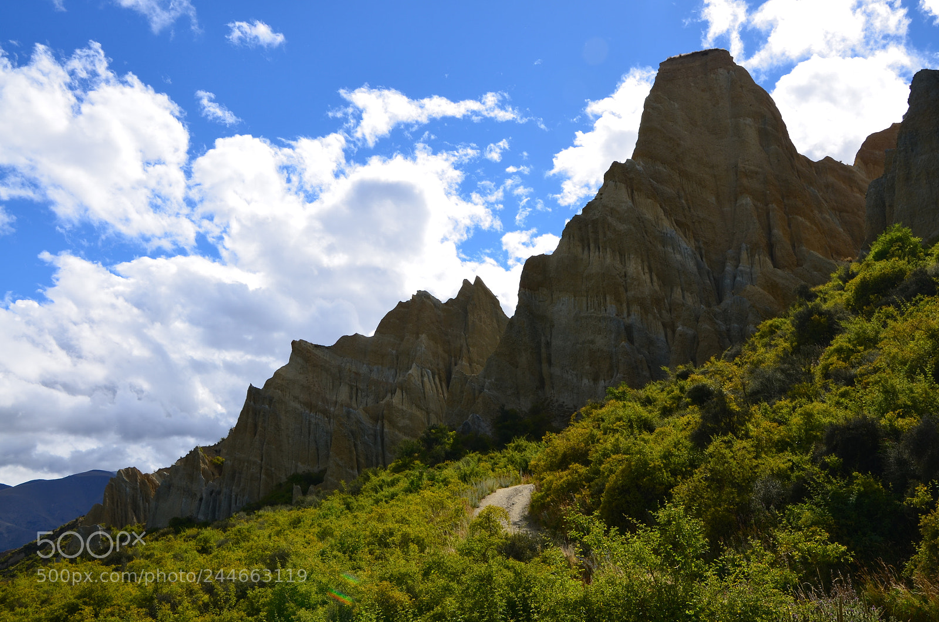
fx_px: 976
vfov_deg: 35.3
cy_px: 311
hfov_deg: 51.4
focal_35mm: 38
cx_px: 470
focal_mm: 25
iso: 100
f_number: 13
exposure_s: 1/200
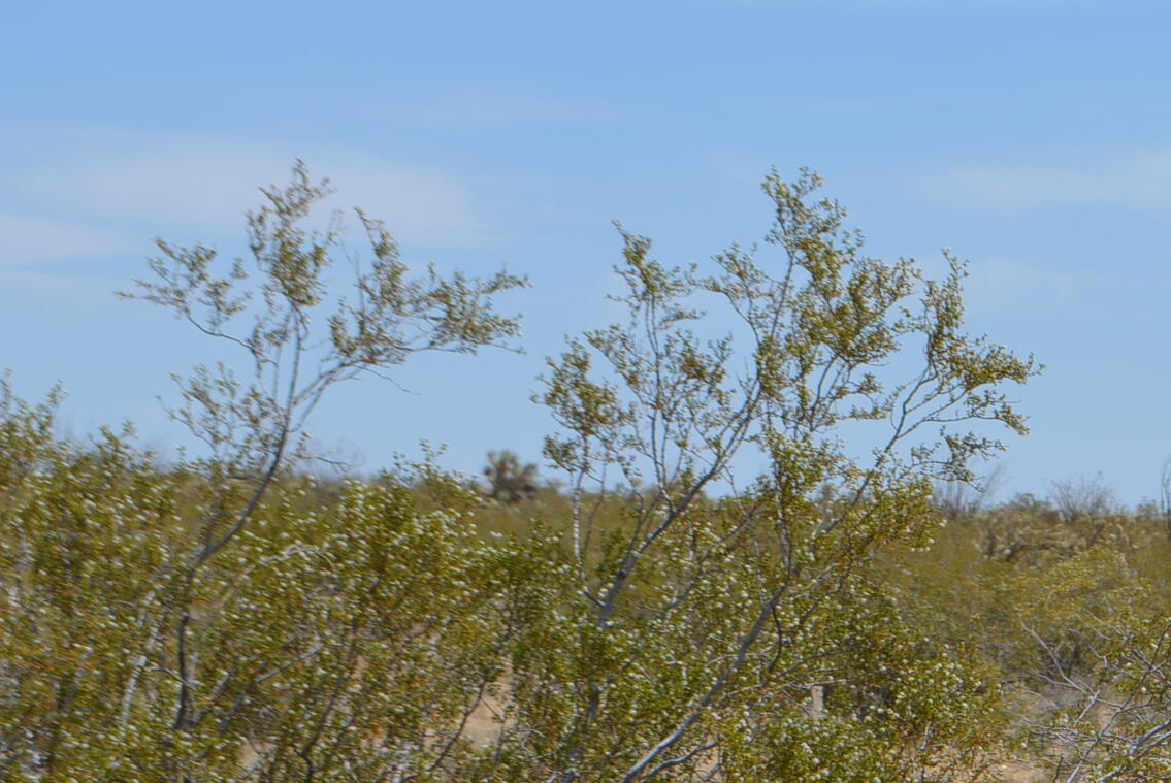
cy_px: 395
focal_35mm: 174
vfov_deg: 7.9
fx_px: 5665
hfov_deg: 11.6
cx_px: 1402
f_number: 9
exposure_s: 1/320
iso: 100
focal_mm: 44
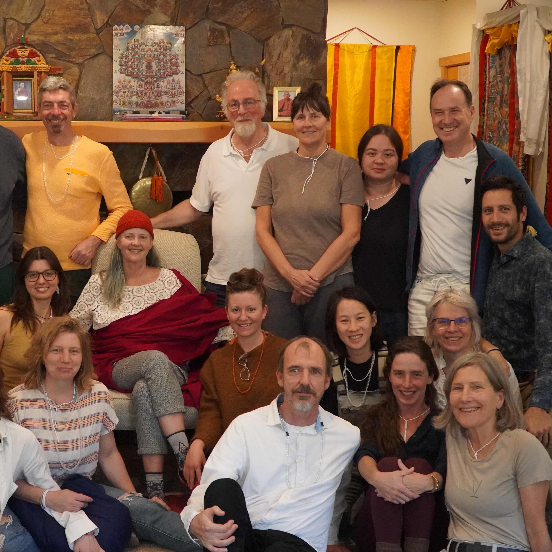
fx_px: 878
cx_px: 135
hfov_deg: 34.2
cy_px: 275
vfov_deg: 34.9
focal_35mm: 49
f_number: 4
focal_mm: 25
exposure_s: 1/160
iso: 5000
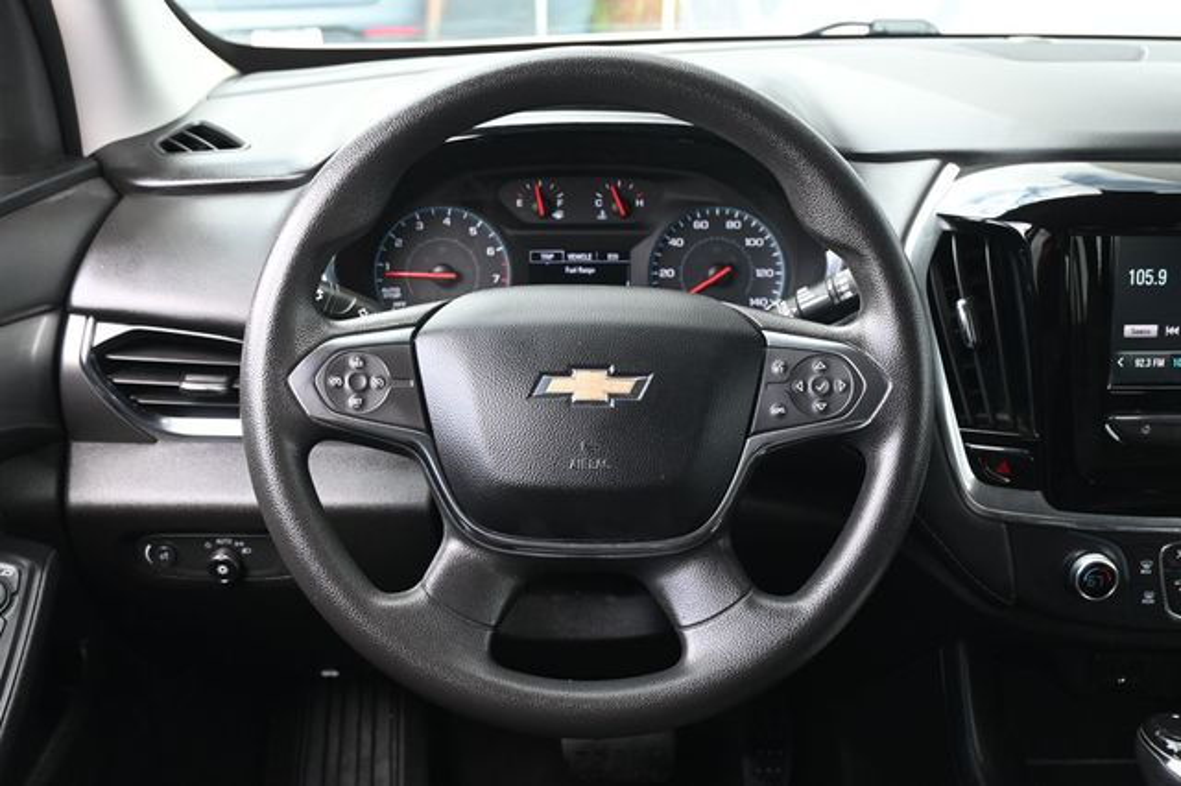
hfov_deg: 46.4
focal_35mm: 42
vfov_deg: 31.9
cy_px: 393
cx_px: 590
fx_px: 1377
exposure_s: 1/125
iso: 720
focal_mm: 28
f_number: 4.5
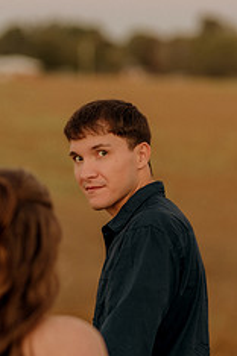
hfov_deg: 8.4
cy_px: 236
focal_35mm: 163
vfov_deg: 12.6
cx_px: 106
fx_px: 1614
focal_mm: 85
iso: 200
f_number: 1.8
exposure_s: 1/125
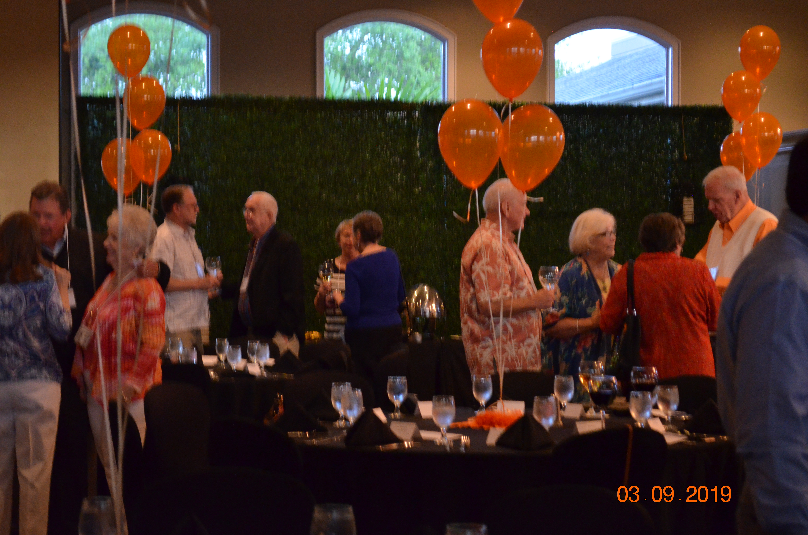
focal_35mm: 82
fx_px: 1848
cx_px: 404
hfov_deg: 24.7
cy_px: 268
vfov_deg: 16.5
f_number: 5.6
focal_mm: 55
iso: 3200
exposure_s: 1/25
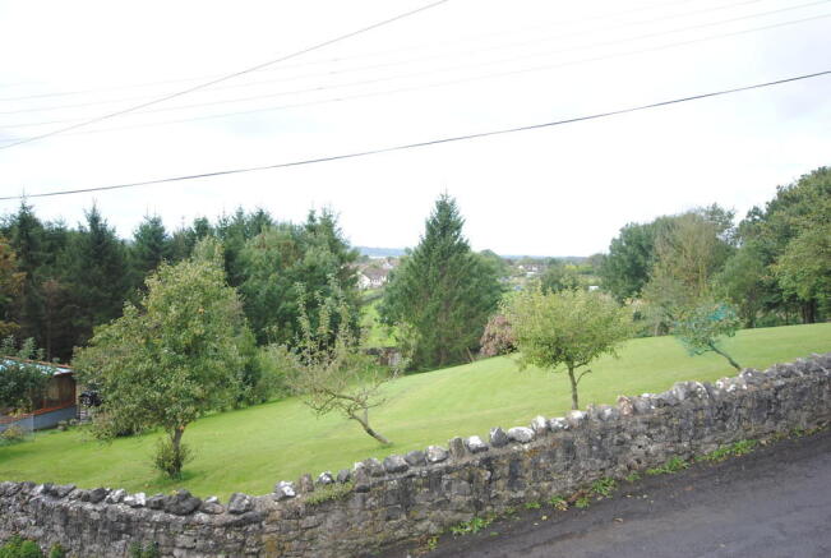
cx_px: 416
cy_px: 279
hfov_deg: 61.8
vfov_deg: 43.8
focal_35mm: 30
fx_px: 694
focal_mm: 20
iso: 180
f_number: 5.6
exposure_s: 1/125
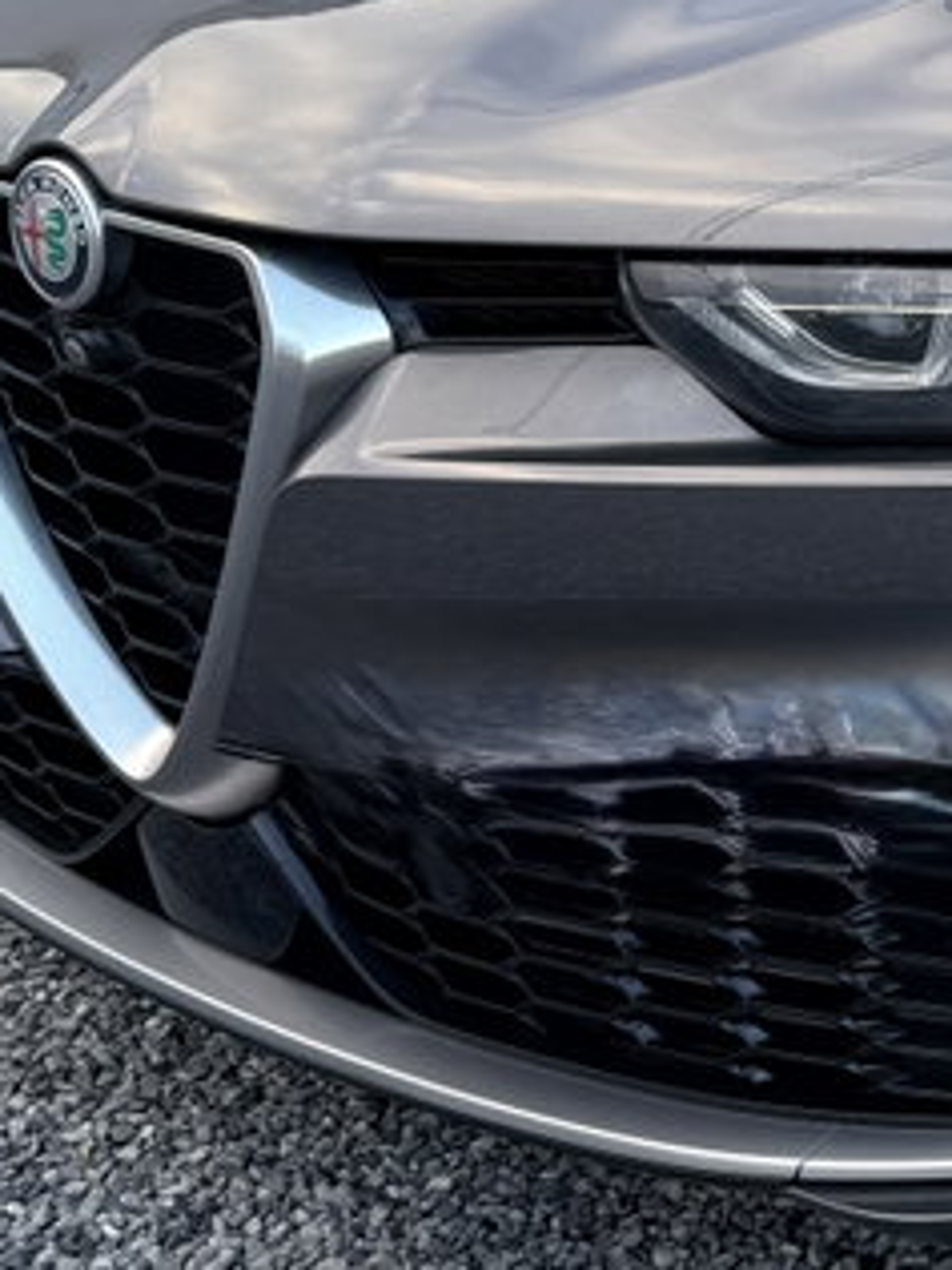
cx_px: 1366
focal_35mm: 85
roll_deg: -1.5
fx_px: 3117
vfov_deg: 22.9
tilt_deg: -17.3
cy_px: 438
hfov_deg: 16.1
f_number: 1.78
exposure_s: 1/200
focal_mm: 6.76
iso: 64
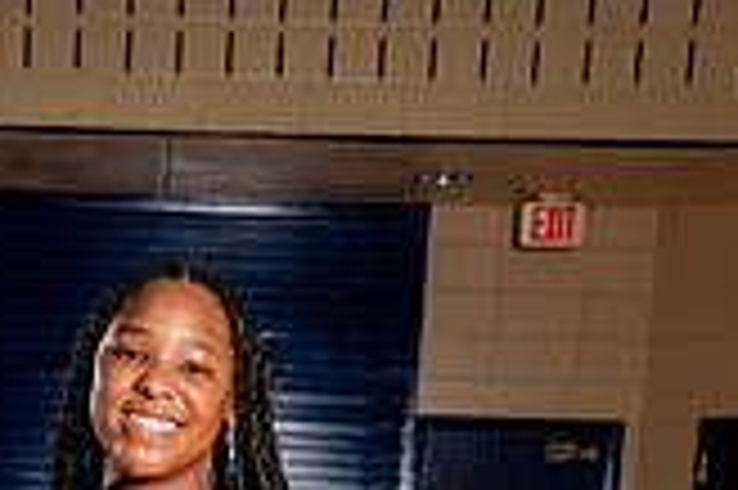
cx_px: 68
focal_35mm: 99
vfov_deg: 12.1
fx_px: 2027
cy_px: 1007
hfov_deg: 20.2
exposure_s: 1/250
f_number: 5.6
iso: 200
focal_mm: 36
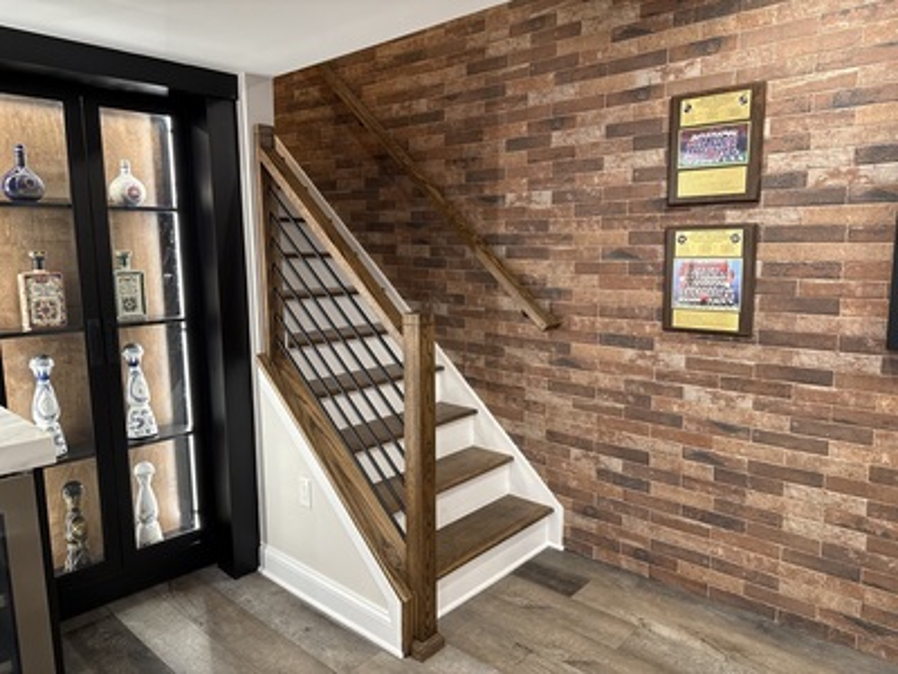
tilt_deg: -10.3
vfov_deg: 56.8
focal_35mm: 24
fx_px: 623
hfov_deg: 71.6
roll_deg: +0.2
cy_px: 337
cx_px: 449
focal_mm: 6.76
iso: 320
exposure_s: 1/60
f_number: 1.78
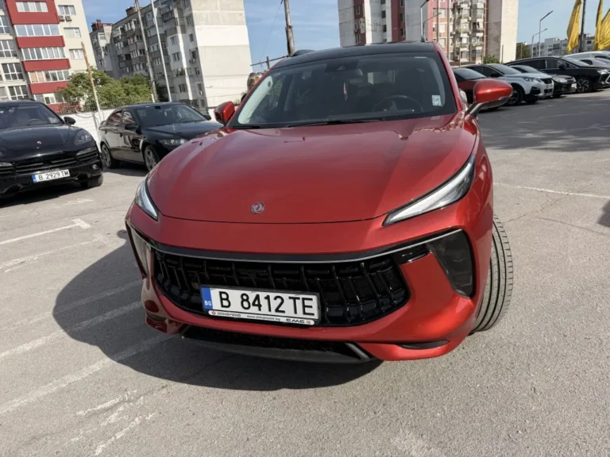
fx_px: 423
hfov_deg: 71.6
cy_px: 228
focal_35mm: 24
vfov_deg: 56.8
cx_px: 305
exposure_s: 1/3759
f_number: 1.78
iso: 100
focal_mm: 6.76
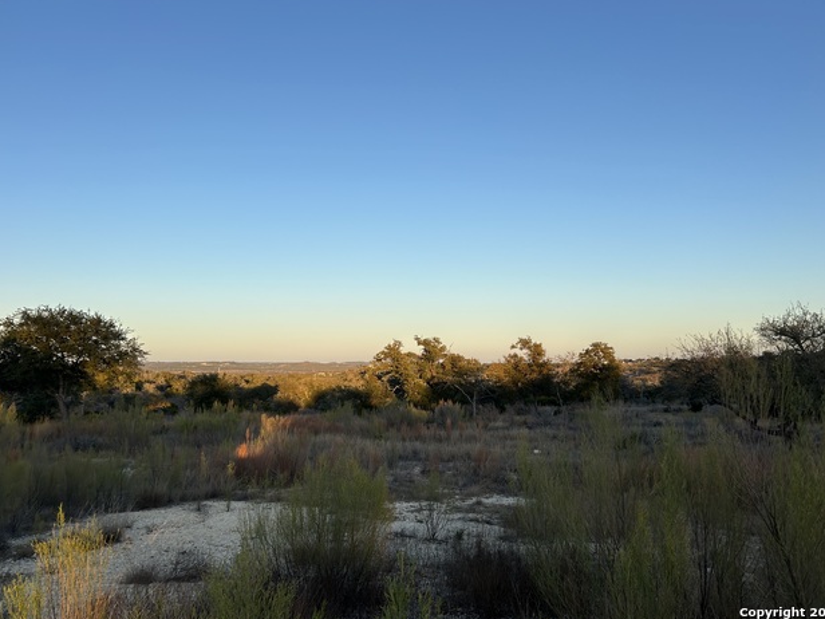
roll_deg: +0.2
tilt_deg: +3.9
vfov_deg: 51.4
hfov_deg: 65.3
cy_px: 315
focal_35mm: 27
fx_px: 643
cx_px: 418
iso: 50
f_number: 1.5
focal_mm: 5.7
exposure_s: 1/1597
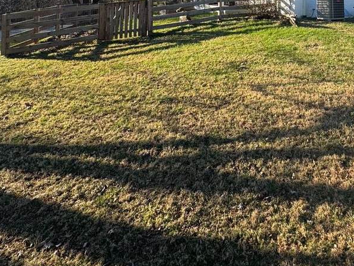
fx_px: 307
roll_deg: -0.6
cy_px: -14
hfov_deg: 55.9
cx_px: 280
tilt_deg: +1.5
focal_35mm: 30
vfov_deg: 39.8
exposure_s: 1/569
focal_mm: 2.22
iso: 40
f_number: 2.2
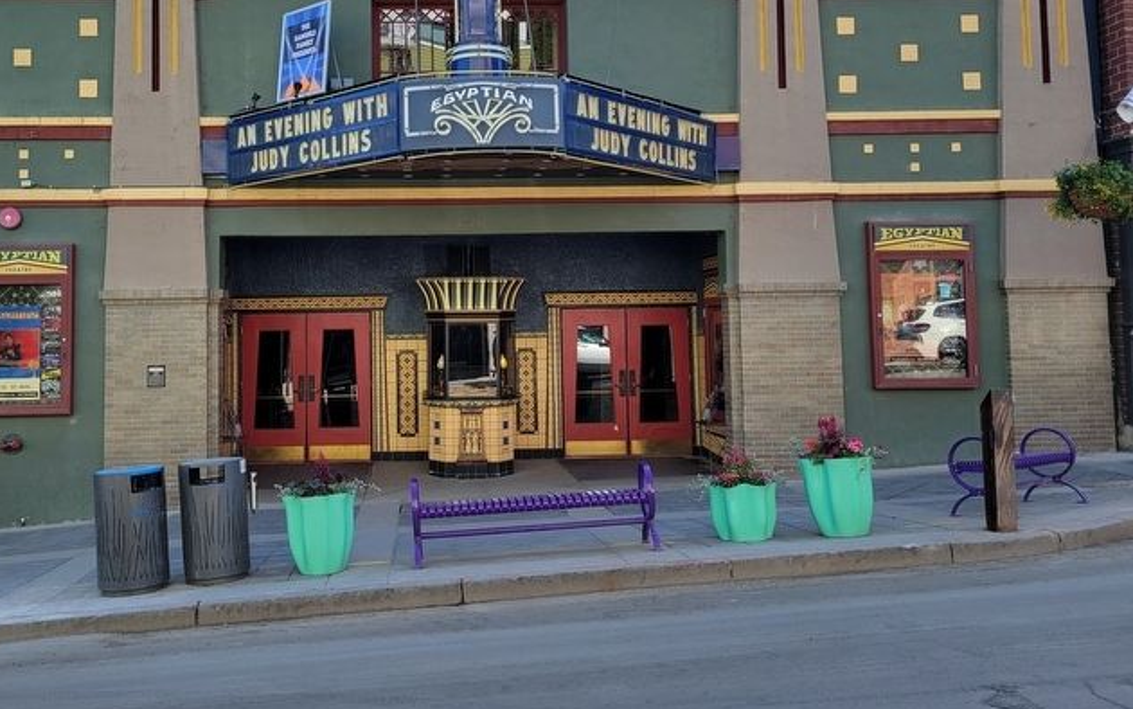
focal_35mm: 35
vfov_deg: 36.0
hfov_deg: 54.8
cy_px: 250
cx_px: 444
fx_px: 1081
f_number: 1.8
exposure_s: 1/505
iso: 40
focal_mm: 5.4
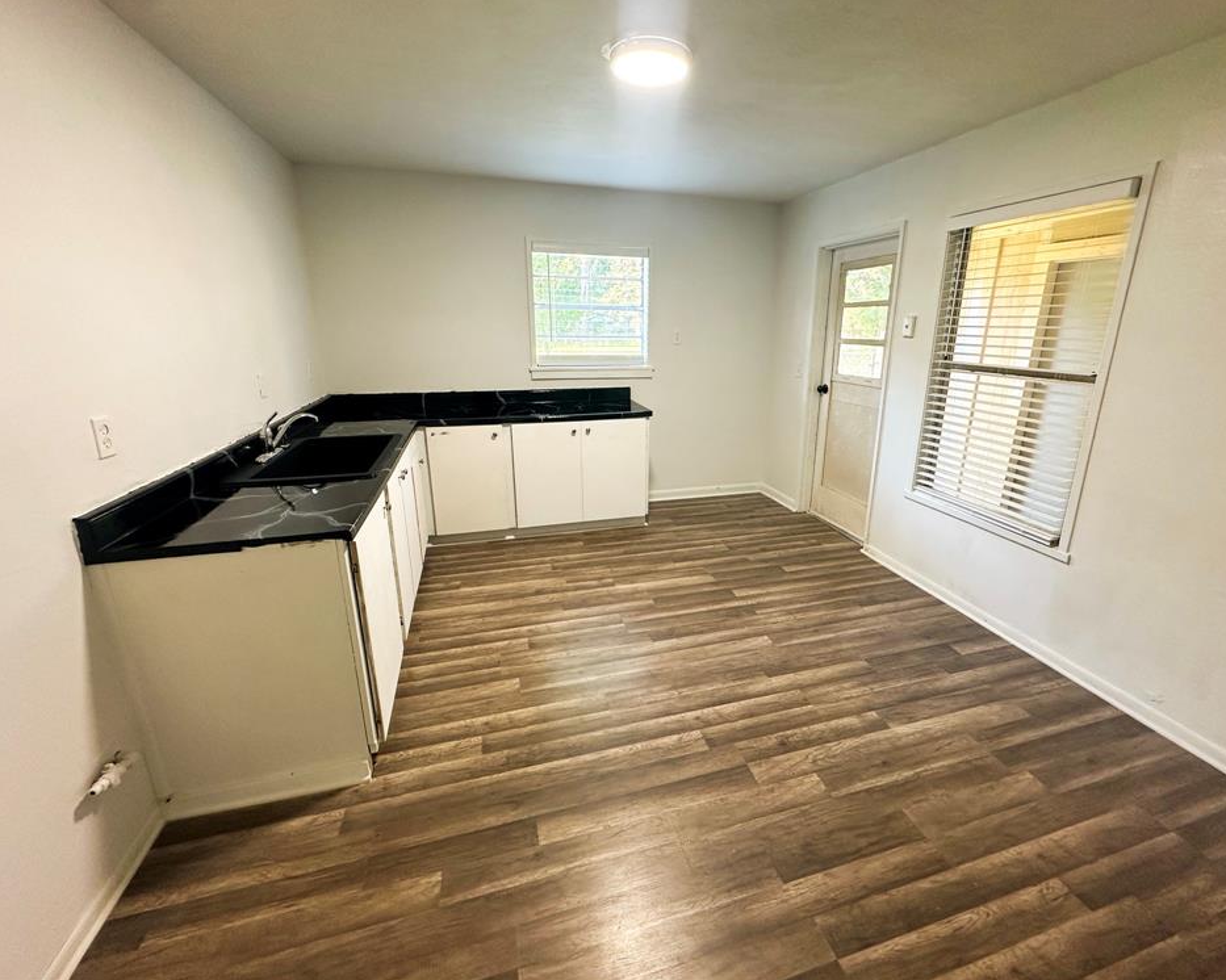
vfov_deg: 84.0
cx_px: 650
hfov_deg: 96.7
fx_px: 544
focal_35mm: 15
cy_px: 478
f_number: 2.2
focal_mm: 2.22
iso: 200
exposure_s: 1/60
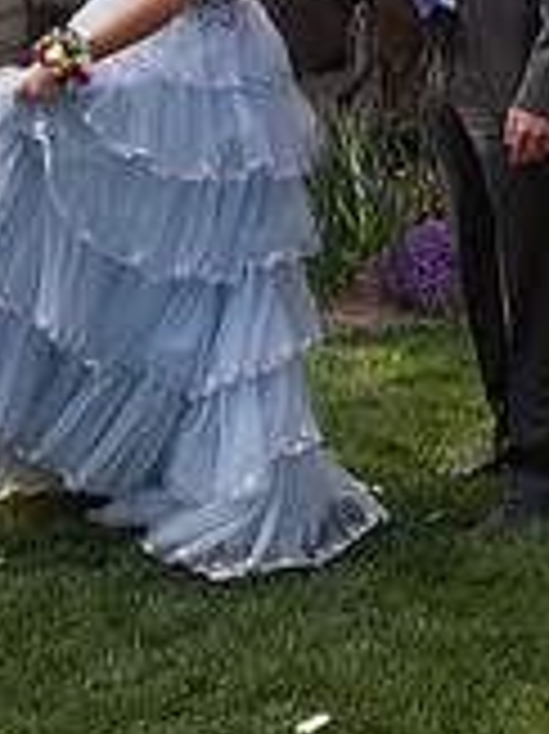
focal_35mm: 117
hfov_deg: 12.6
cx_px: 189
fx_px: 2477
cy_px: 41
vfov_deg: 16.6
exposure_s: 1/125
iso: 250
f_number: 5.6
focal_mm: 44
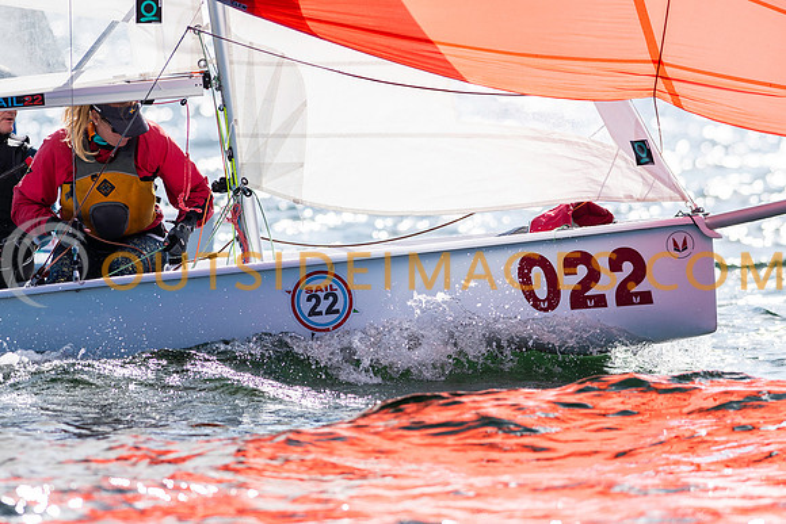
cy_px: 262
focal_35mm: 450
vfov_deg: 3.1
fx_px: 9827
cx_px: 393
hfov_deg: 4.6
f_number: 5
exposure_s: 1/3200
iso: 200
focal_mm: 300
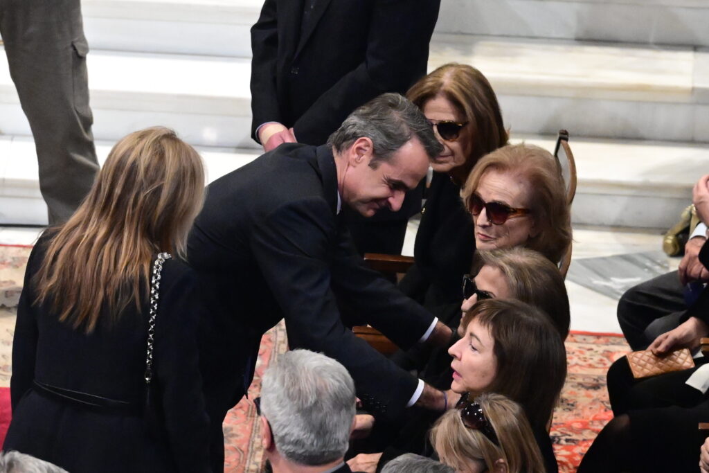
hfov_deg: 6.9
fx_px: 5909
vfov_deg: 4.6
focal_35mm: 300
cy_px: 236
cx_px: 354
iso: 8000
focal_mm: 200
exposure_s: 1/320
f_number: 5
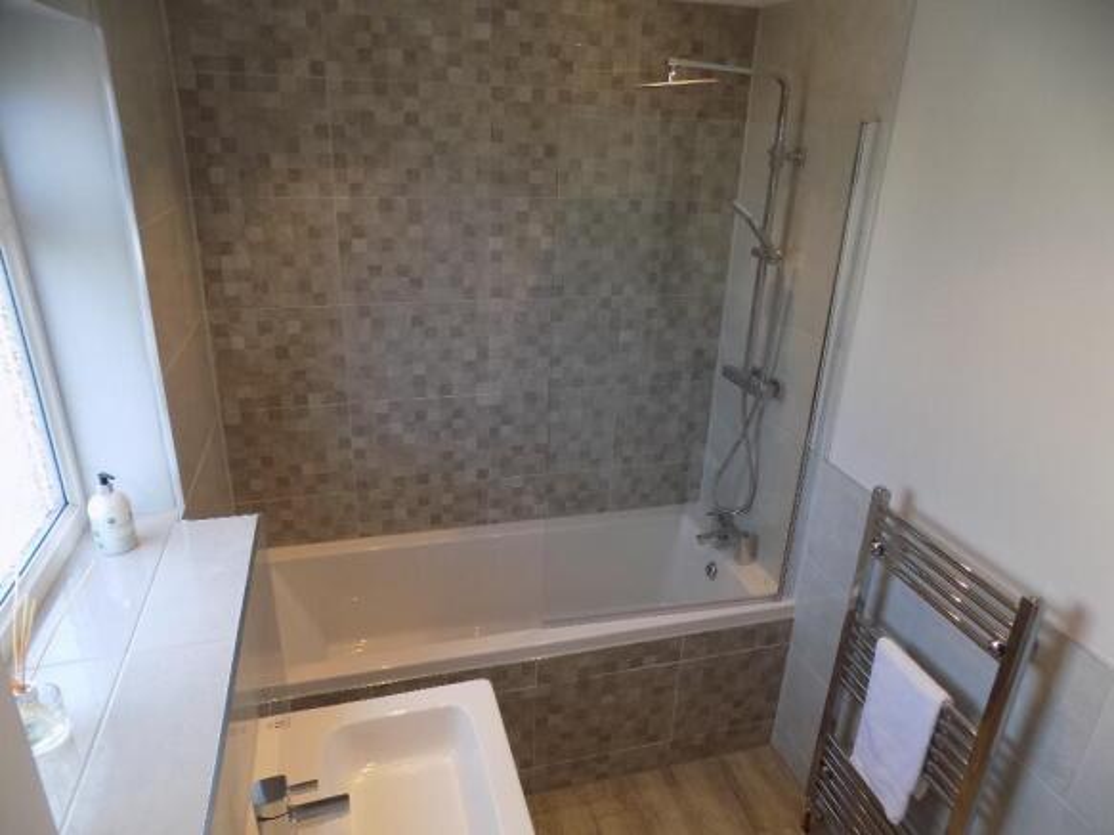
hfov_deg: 73.9
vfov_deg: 58.9
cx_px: 557
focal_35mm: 23
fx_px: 740
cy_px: 418
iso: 80
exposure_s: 1/40
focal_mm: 4
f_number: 3.1
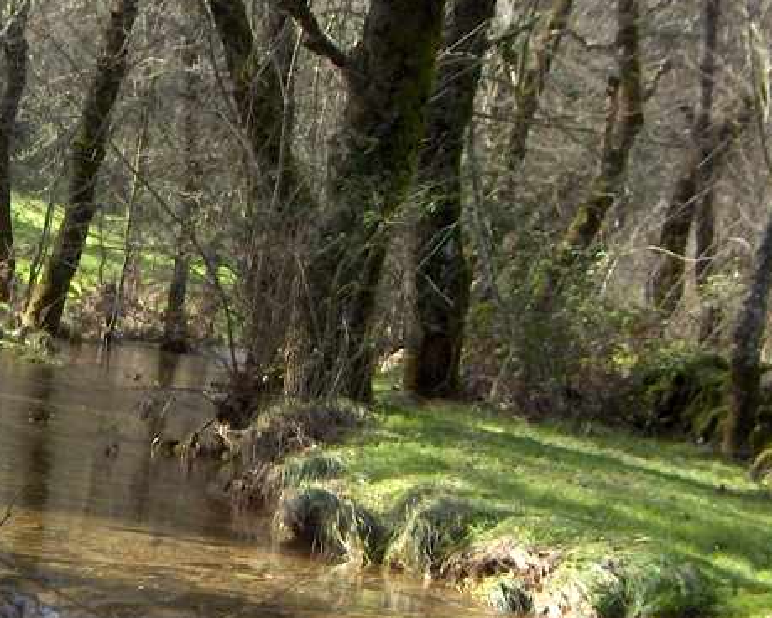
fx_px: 2422
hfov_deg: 18.0
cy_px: 311
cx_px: 176
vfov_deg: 14.5
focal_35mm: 106
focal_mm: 8
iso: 100
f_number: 2.8
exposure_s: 1/366
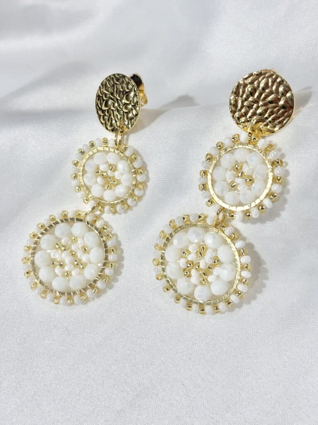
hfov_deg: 28.0
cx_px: 159
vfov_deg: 36.8
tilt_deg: -60.7
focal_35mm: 52
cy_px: 212
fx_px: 637
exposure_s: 1/320
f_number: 1.6
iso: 32
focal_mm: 5.96
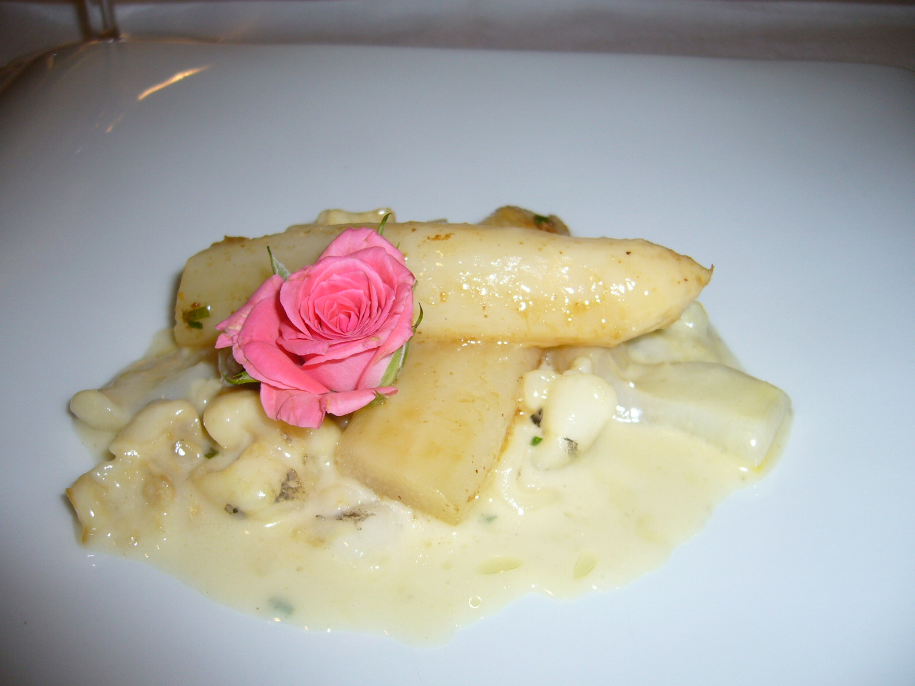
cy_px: 343
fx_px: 925
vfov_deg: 40.7
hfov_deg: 52.6
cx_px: 458
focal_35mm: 35
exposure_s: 1/60
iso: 80
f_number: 2.8
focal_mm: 5.8
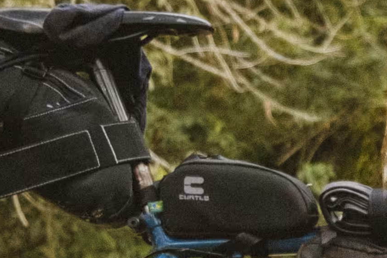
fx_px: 1795
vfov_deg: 8.0
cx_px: 862
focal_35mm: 167
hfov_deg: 10.8
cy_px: 422
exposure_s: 1/180
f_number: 2.8
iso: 800
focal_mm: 19.6
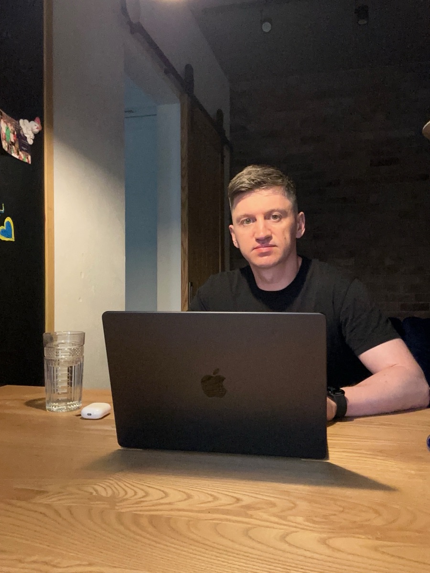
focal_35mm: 30
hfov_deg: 46.8
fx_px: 497
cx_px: 215
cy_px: 286
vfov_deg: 60.0
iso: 250
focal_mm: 2.69
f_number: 1.9
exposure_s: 1/33
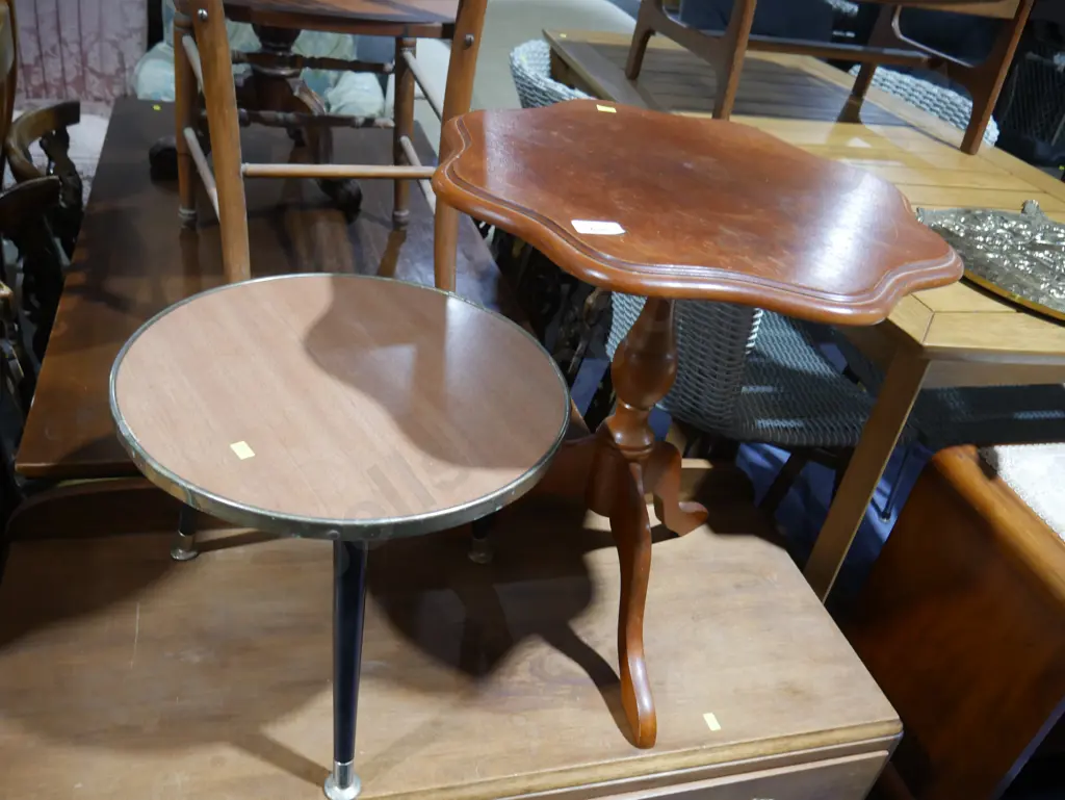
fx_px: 862
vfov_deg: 49.8
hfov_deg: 63.4
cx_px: 532
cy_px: 400
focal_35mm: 28
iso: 640
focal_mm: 14
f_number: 3.5
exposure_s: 1/60
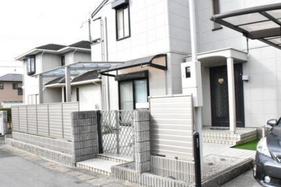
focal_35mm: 31
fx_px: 242
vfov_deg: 42.3
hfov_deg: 60.1
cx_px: 121
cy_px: 103
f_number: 18
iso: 6400
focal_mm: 18
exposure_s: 1/1250
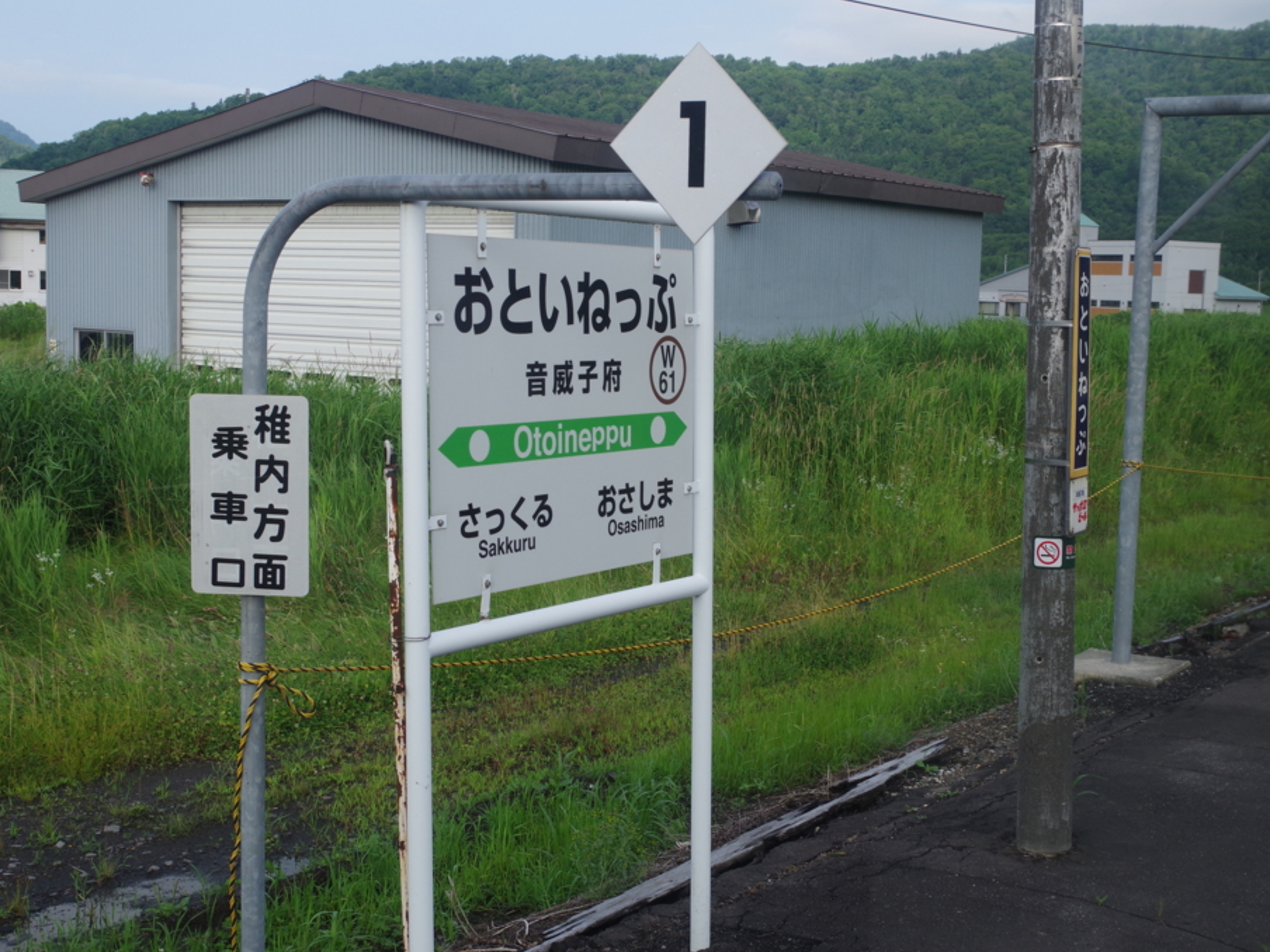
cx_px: 665
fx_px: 1798
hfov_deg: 38.9
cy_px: 477
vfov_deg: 29.7
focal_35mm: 49
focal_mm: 30
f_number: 8
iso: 400
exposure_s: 1/400
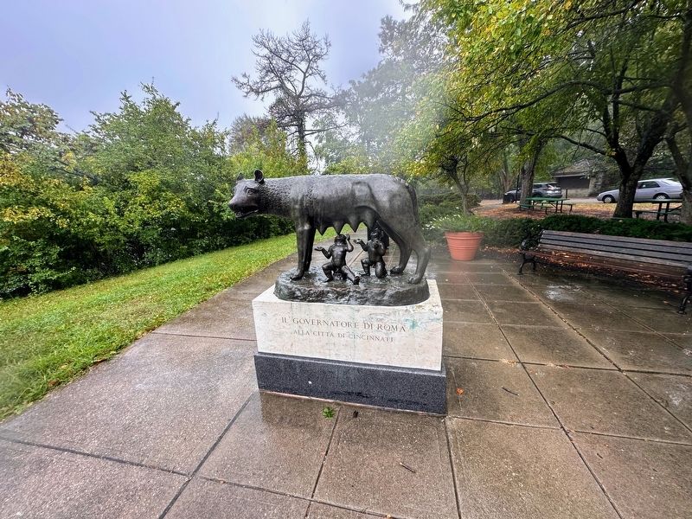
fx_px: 280
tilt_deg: -13.1
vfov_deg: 85.7
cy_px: 260
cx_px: 346
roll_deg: +1.2
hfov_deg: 102.1
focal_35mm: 14
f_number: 2.2
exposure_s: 1/99
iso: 40
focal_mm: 2.22
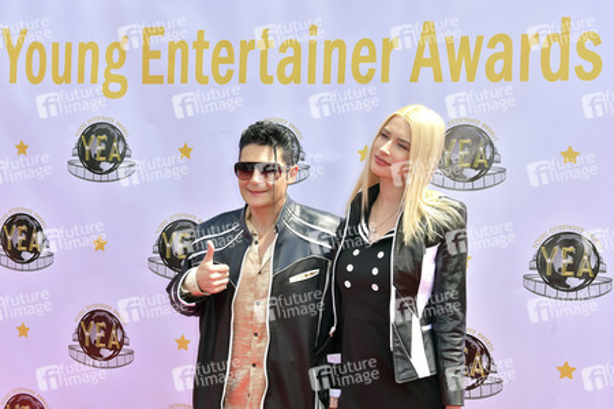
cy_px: 204
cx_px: 307
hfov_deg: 41.1
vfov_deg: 28.1
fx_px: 819
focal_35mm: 48
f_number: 6.3
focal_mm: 48
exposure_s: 1/250
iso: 320
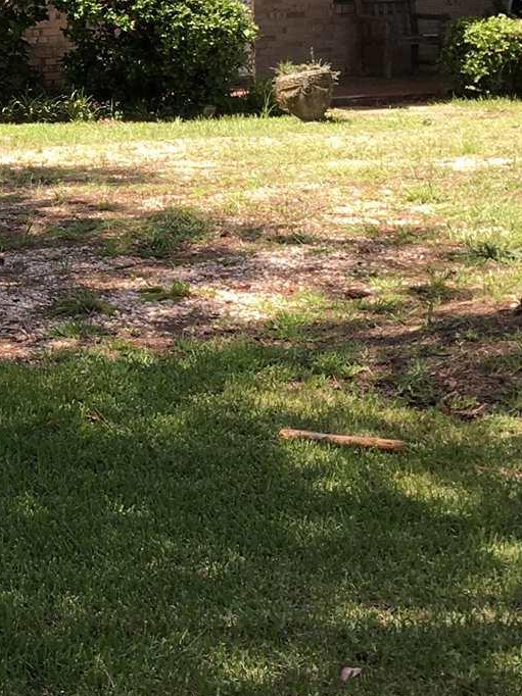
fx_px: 1972
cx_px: -284
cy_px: 97
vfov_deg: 19.7
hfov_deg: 14.0
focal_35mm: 98
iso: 25
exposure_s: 1/420
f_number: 2.2
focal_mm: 4.15
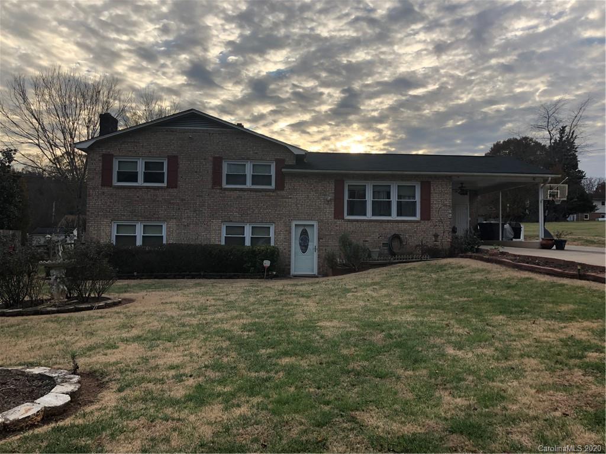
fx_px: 490
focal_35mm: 28
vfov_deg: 49.7
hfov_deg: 63.4
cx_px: 303
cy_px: 227
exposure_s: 1/421
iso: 20
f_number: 1.8
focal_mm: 3.99
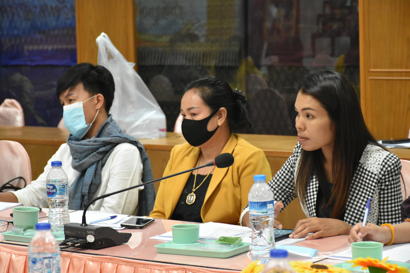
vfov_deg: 13.0
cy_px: 136
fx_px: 1196
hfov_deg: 19.5
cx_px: 205
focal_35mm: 105
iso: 3200
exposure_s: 1/125
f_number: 5
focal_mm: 70
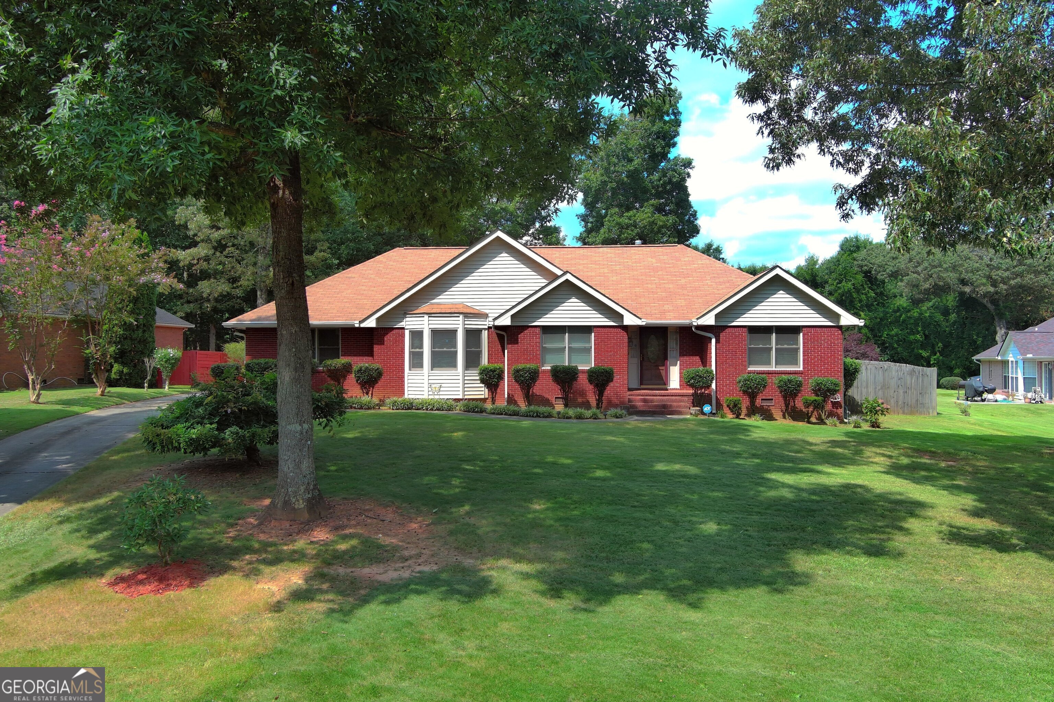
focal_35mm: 29
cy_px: 351
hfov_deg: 63.7
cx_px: 527
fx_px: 849
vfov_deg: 45.0
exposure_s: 1/1000
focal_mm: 10.57
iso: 123
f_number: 2.8
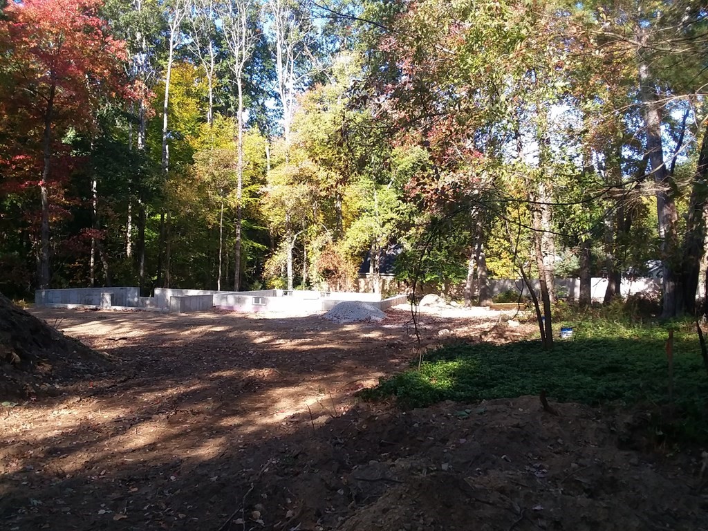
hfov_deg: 61.7
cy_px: 266
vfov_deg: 48.2
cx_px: 354
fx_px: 593
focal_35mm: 29
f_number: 1.9
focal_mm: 2.47
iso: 40
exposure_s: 1/278
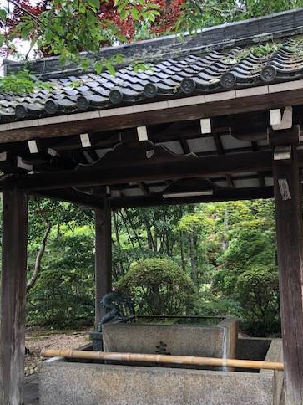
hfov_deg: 38.7
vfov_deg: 50.0
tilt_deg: +2.7
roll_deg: +3.9
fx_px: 432
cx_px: 158
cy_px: 233
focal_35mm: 37
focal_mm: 3.99
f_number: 1.8
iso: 50
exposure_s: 1/120
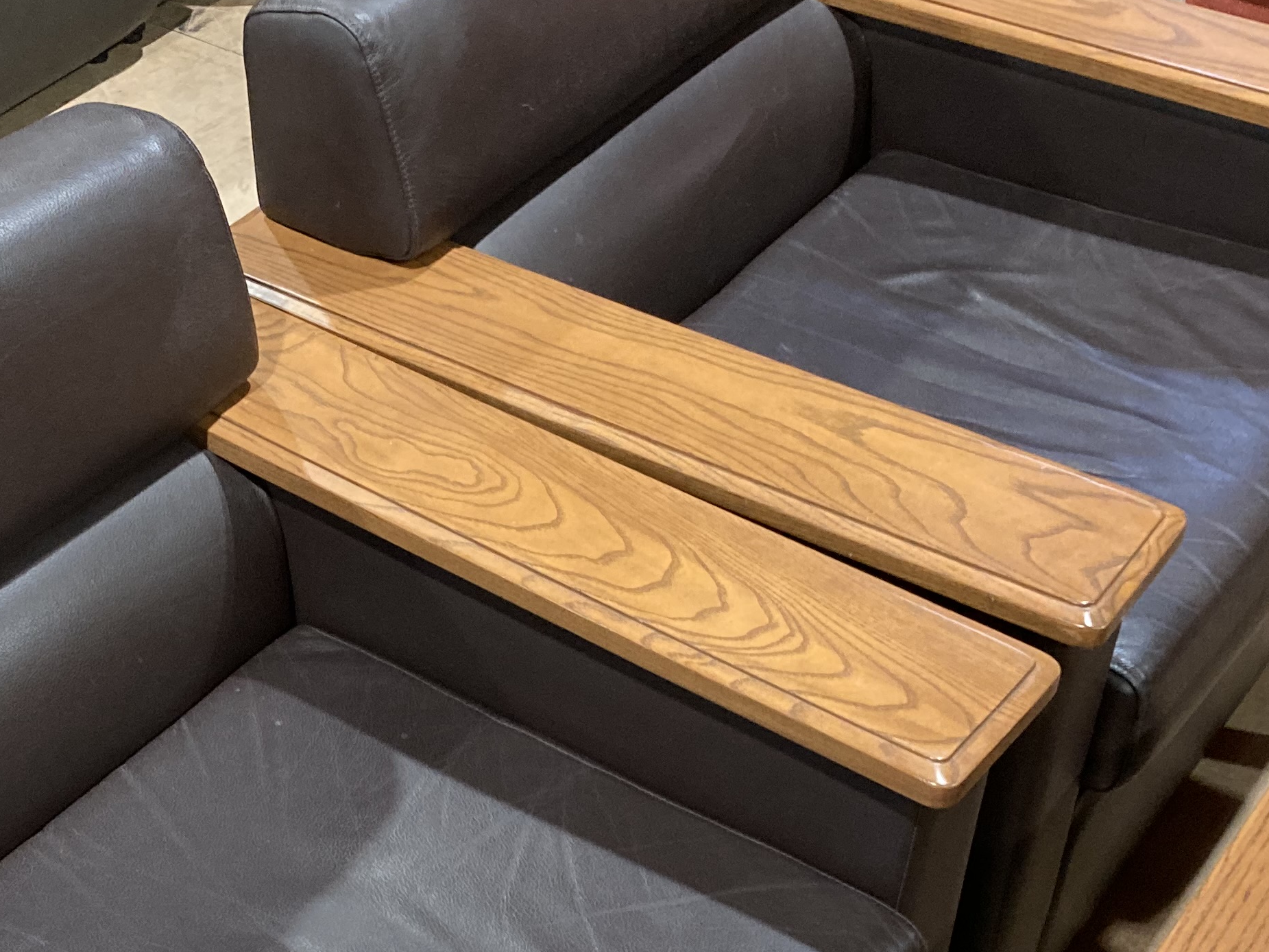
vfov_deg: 23.8
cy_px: 699
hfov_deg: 31.3
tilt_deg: -42.0
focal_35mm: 61
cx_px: 388
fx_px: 2236
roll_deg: +1.0
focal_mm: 3.99
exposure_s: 1/50
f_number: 1.8
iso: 320
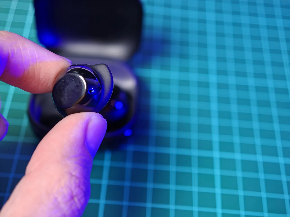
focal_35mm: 70
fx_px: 586
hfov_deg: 27.8
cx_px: 145
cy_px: 108
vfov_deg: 21.0
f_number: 2.2
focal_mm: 20.1
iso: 1000
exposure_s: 1/44
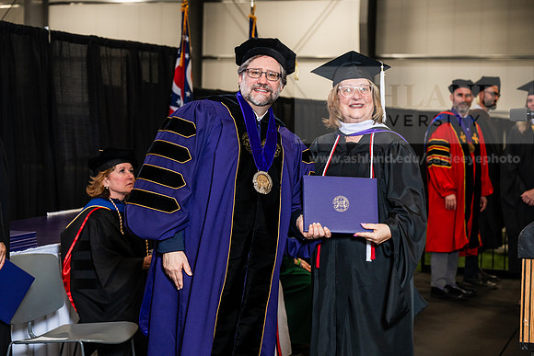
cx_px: 267
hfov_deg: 28.8
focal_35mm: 70
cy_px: 178
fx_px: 1039
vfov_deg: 19.5
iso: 1250
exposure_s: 1/200
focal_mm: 70
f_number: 4.5
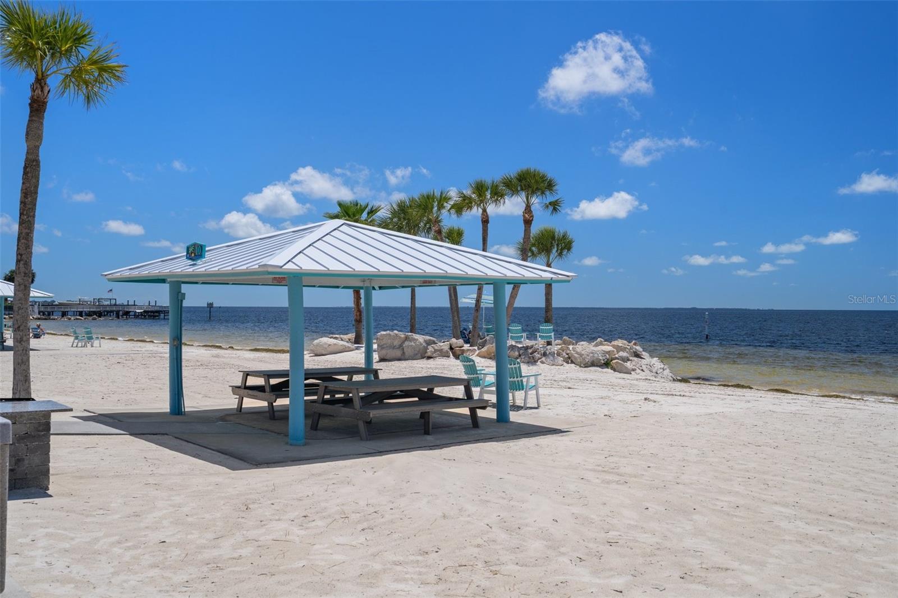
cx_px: 449
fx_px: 848
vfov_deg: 38.9
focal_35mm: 34
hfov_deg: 55.8
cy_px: 299
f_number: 9
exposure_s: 1/400
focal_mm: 34
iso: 320
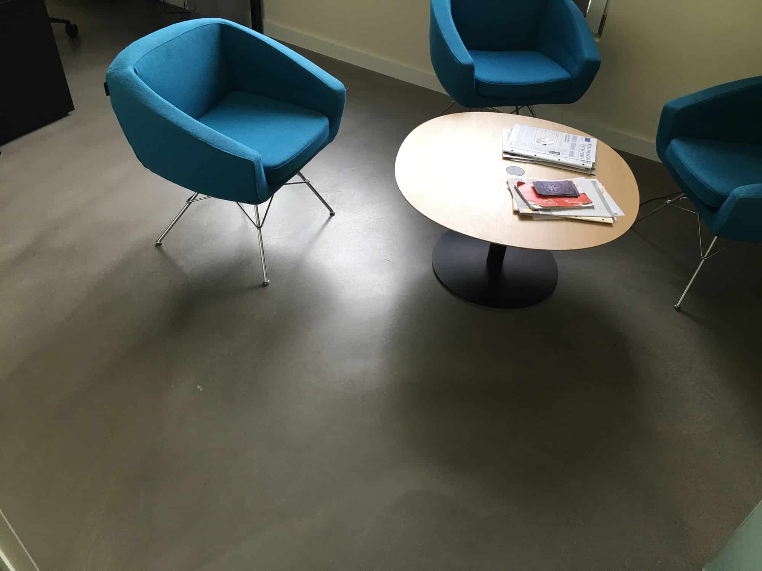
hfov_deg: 61.7
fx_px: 638
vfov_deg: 48.2
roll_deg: -5.1
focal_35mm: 29
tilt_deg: -41.7
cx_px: 381
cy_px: 286
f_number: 2.2
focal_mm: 4.15
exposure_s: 1/33
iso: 25
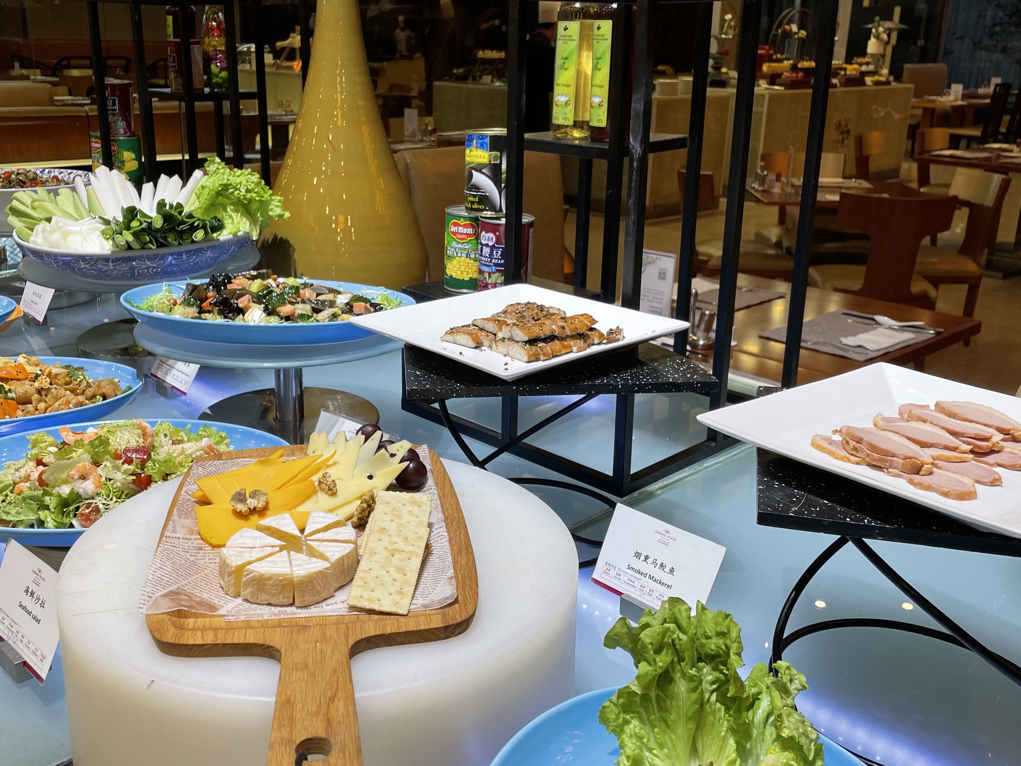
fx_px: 1032
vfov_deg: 40.7
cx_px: 434
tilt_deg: -16.1
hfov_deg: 52.4
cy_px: 362
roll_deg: -0.4
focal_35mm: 35
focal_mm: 4.2
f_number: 1.6
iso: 64
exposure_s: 1/100
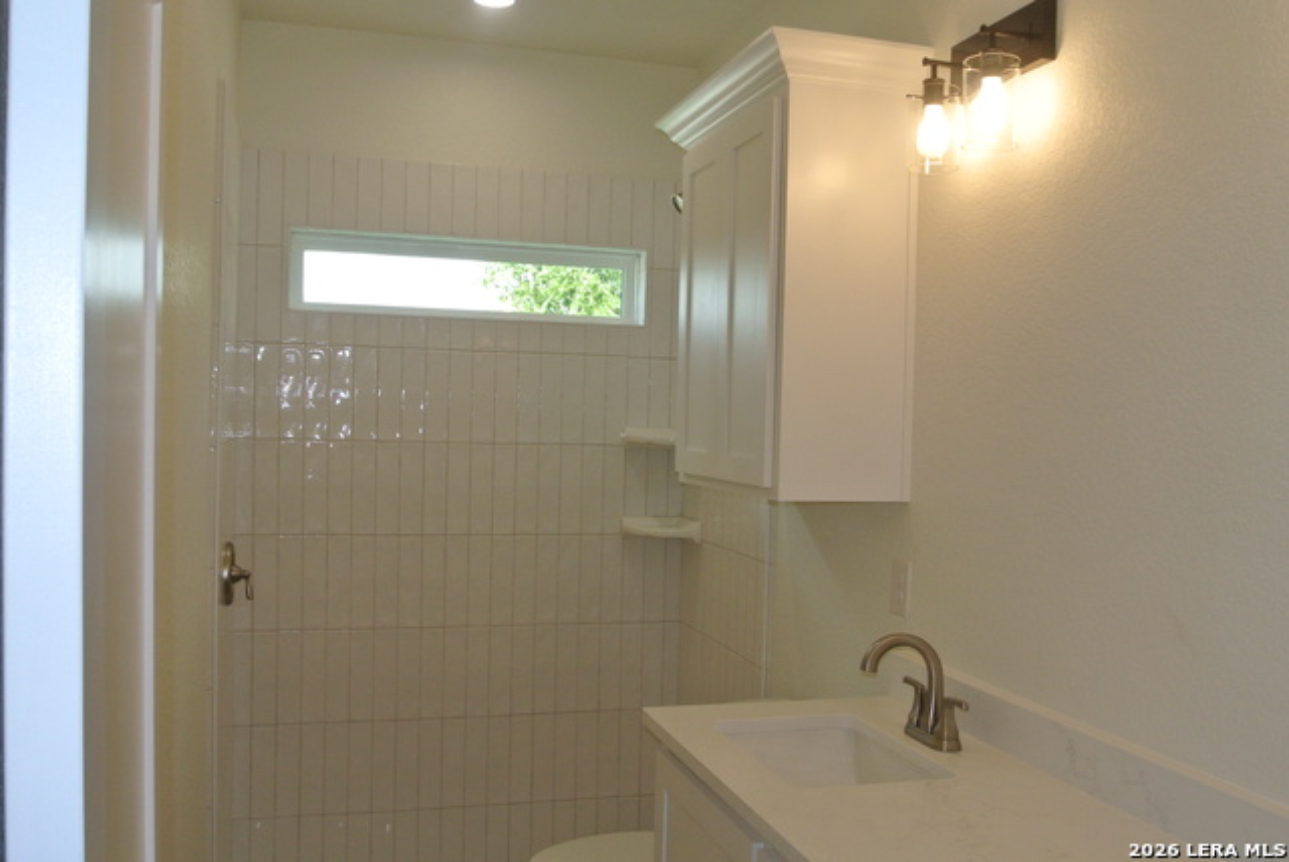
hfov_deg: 58.7
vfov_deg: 41.2
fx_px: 1147
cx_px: 644
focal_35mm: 32
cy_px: 431
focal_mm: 12.2
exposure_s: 1/60
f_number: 13
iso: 400
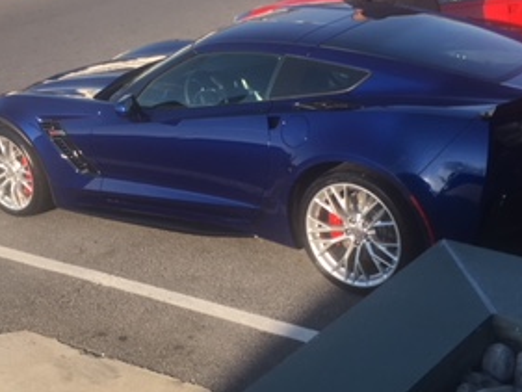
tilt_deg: -23.8
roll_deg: +6.7
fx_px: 996
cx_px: 201
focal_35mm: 66
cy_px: 217
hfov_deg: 29.3
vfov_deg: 22.3
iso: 25
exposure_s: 1/693
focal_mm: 4.15
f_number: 2.2
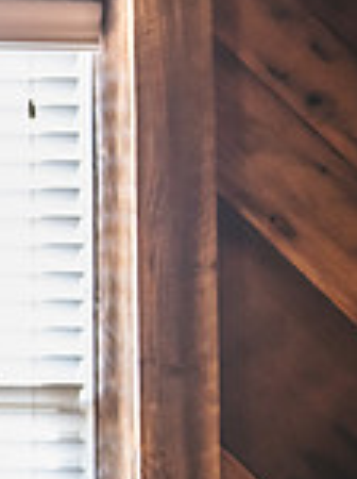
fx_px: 1641
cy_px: 321
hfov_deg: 10.3
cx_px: -564
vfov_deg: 16.5
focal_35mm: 119
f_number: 2.8
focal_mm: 32
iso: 1250
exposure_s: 1/125
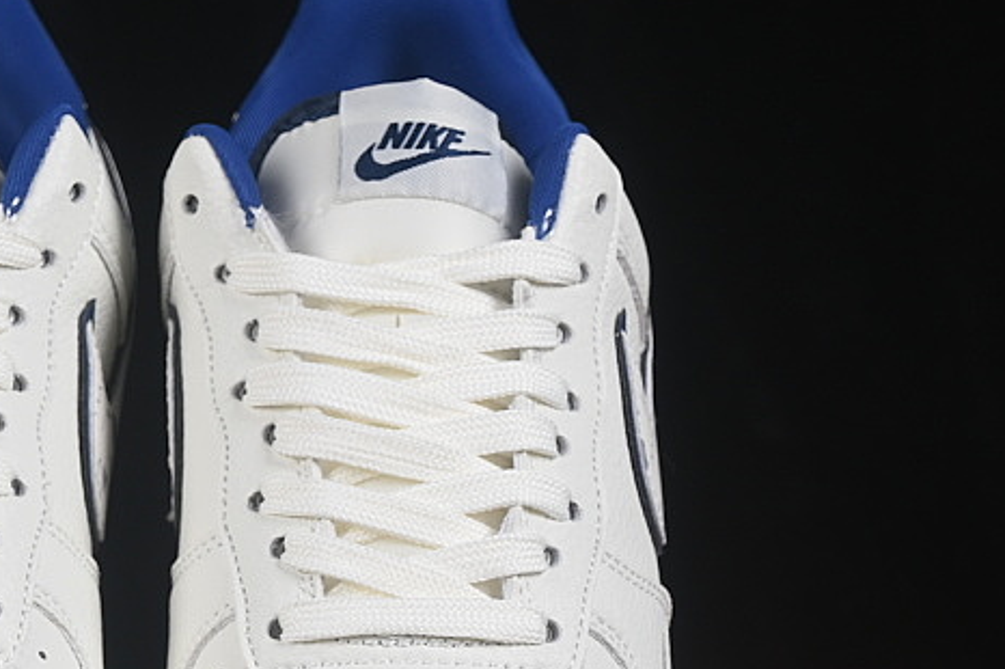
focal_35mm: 174
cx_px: 132
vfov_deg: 7.8
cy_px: 712
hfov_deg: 11.8
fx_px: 4854
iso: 160
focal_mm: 50
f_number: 8
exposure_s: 1/80
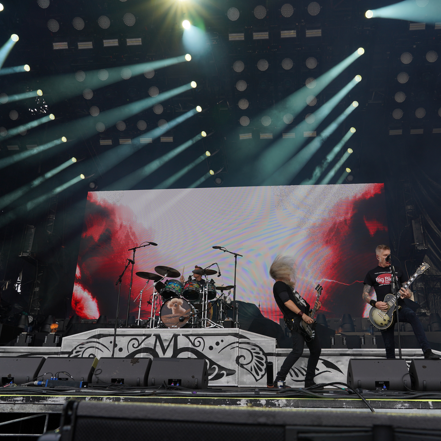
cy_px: 219
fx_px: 447
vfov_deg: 52.5
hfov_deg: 52.3
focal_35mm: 31
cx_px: 257
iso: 100
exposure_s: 1/125
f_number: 8
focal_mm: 24
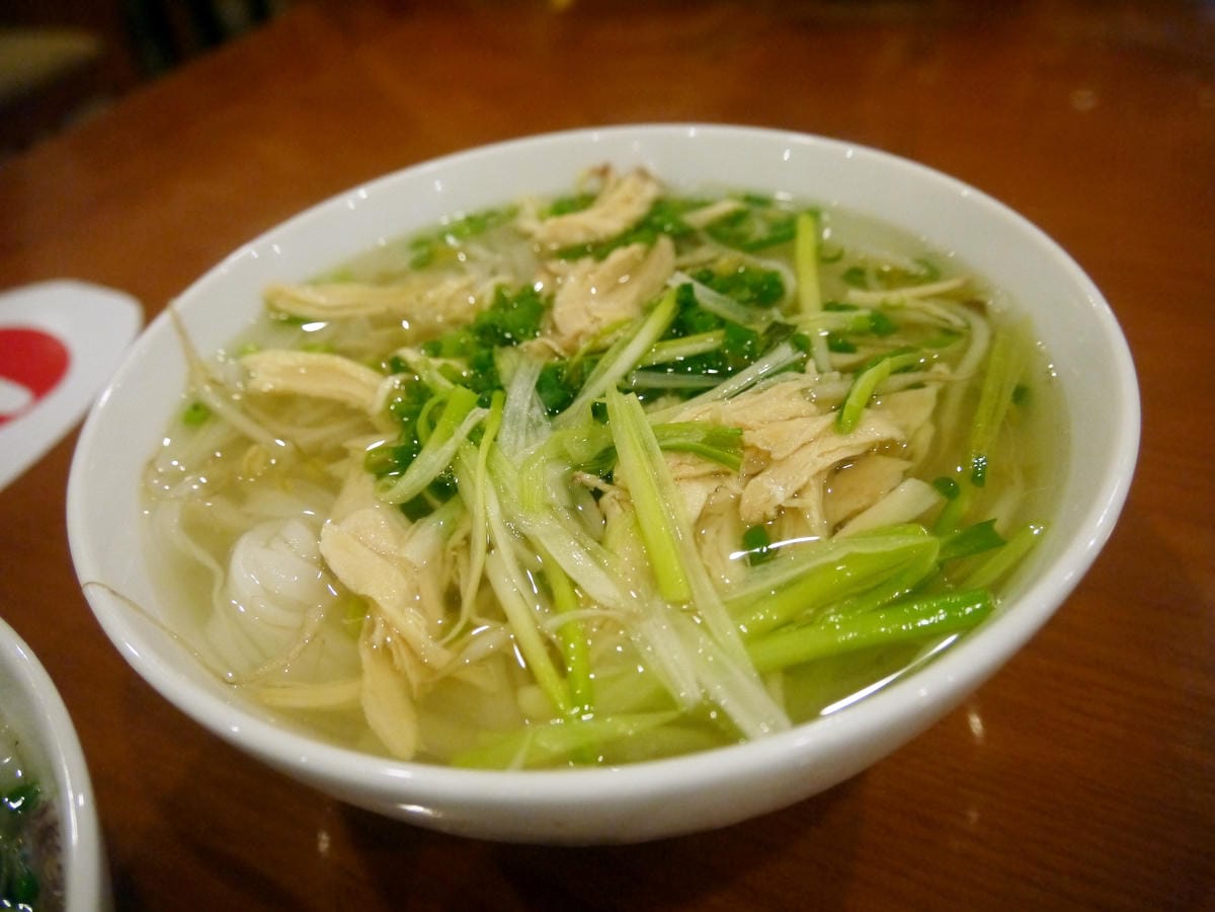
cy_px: 456
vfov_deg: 49.7
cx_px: 608
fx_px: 983
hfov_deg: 63.4
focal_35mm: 28
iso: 1000
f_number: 3.5
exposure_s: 1/60
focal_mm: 14
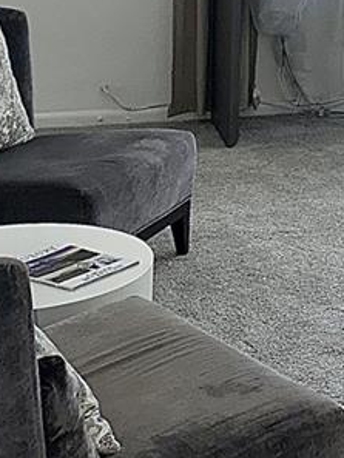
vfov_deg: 19.0
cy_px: -106
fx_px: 1284
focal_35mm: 97
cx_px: 500
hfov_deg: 14.3
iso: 50
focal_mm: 6.86
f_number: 1.78
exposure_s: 1/127
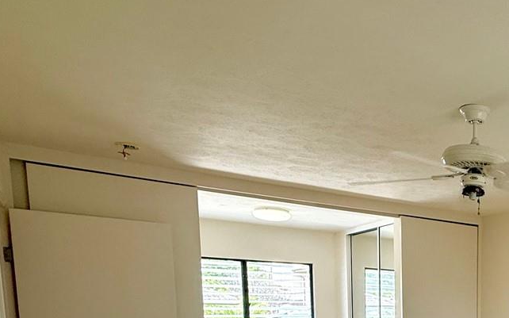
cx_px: 515
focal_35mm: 37
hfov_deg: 44.4
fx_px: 513
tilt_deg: -6.6
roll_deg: -0.8
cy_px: 370
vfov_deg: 30.0
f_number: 2.2
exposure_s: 1/120
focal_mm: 2.22
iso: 64
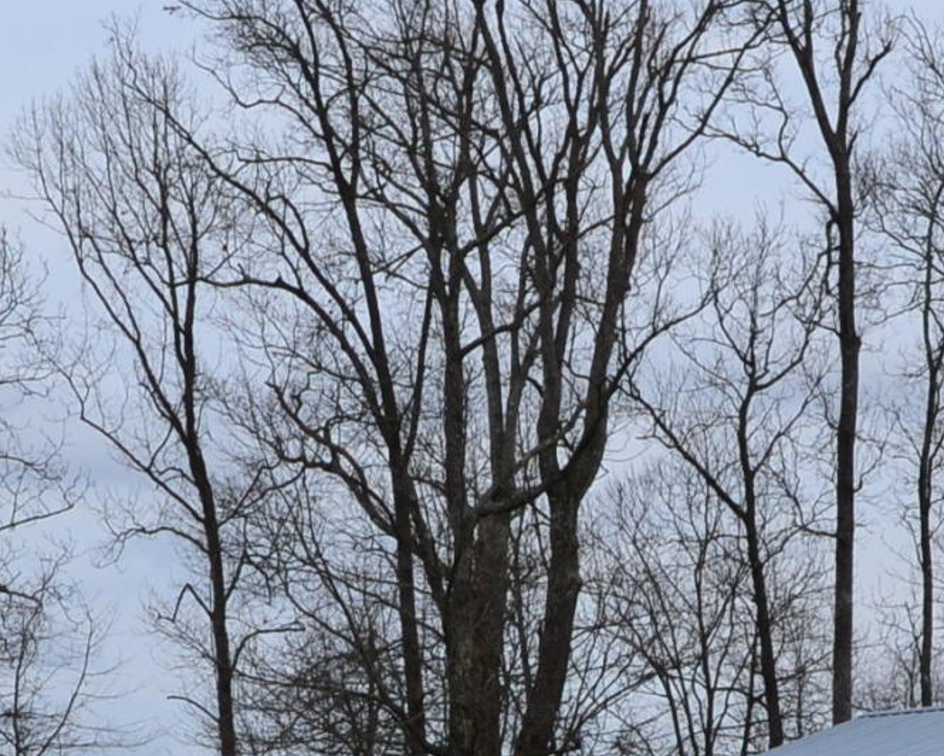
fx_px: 6035
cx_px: 426
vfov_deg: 7.1
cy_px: 826
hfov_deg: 8.9
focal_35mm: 216
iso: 320
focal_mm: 34
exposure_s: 1/500
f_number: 11
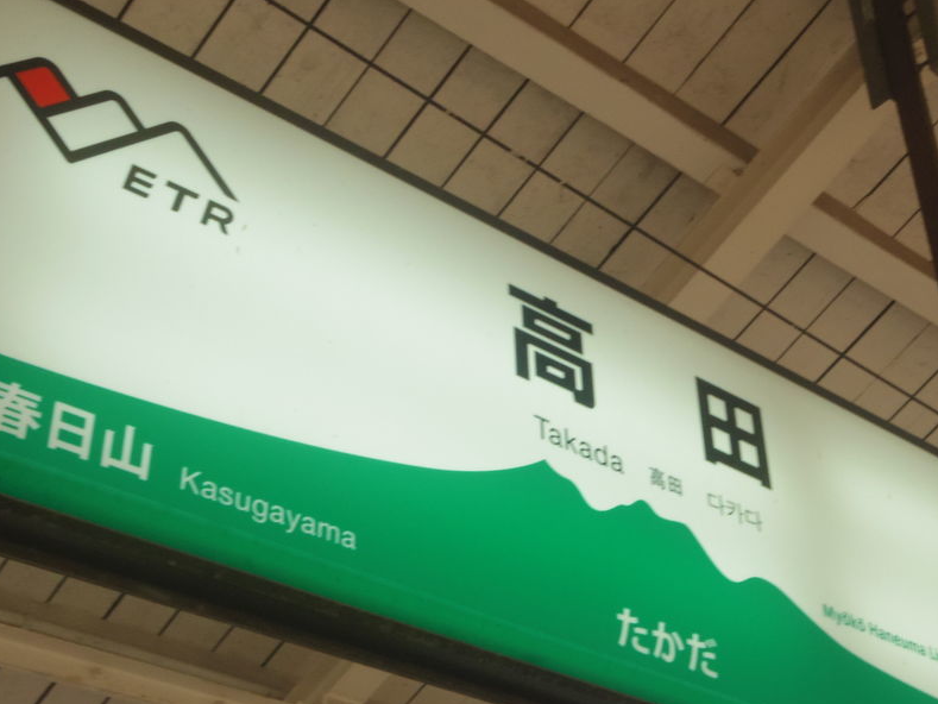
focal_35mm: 61
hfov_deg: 31.6
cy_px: 386
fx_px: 1653
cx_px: 579
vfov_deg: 24.0
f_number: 8
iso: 500
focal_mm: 8.5
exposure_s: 1/60
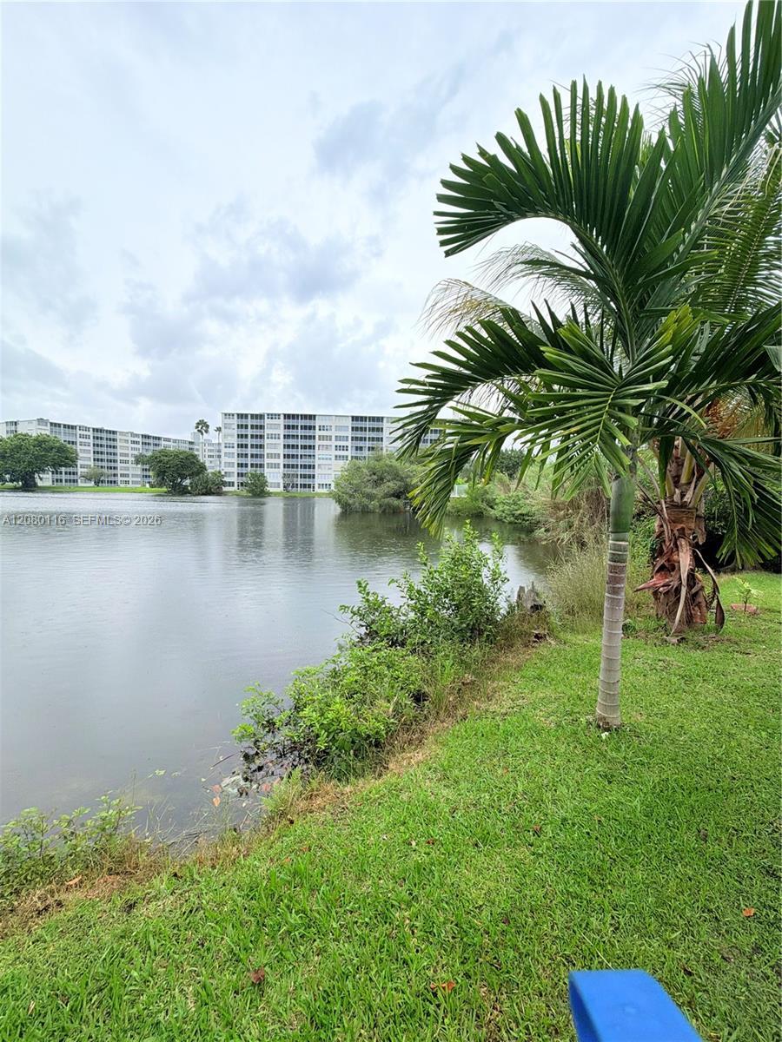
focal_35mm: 14
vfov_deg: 102.1
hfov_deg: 85.7
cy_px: 521
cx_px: 391
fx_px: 422
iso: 25
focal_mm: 2.22
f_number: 2.2
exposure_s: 1/770
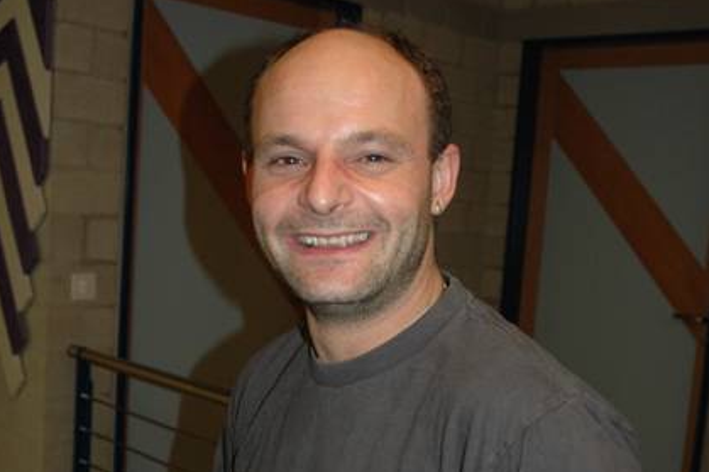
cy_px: 333
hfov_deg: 36.3
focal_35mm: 55
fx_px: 1083
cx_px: 352
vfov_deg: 24.4
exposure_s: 1/60
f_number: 3.8
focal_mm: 24
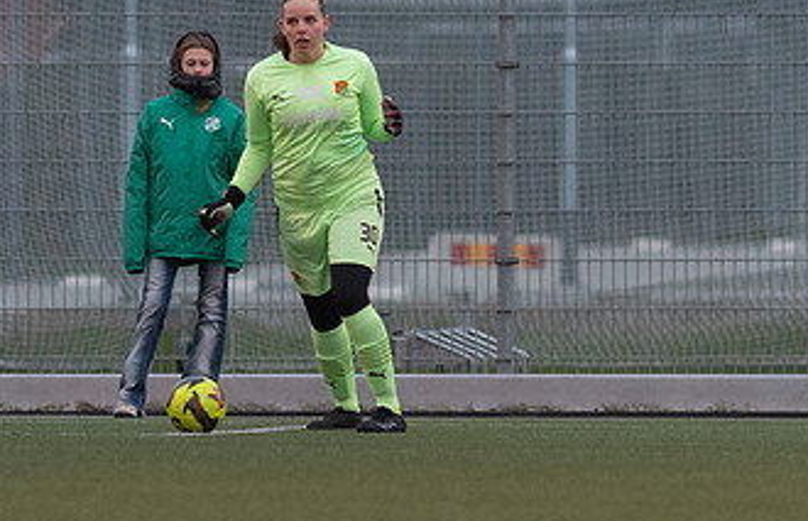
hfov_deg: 1.6
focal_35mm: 1340
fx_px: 29782
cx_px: 367
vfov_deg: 1.0
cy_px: 364
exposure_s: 1/1000
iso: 2200
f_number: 3.2
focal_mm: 300
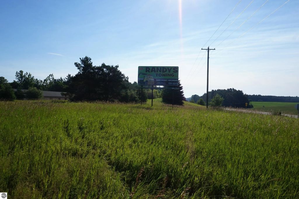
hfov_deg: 73.7
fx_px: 199
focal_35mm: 24
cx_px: 150
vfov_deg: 53.1
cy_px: 100
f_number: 14
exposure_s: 1/160
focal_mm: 16
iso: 100
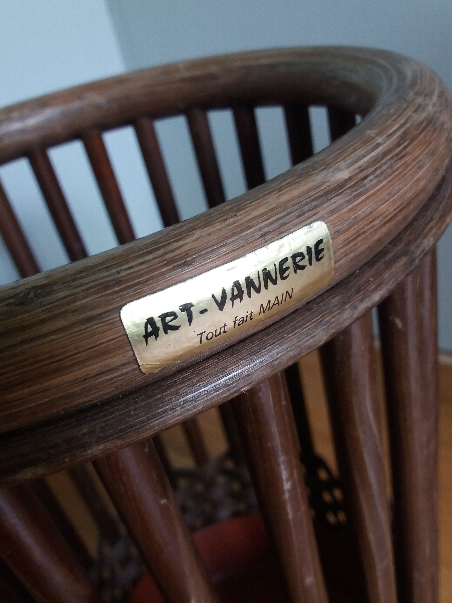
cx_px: 226
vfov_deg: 63.4
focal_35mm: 28
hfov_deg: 49.7
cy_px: 302
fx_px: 487
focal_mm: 3.7
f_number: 1.9
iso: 160
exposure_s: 1/20
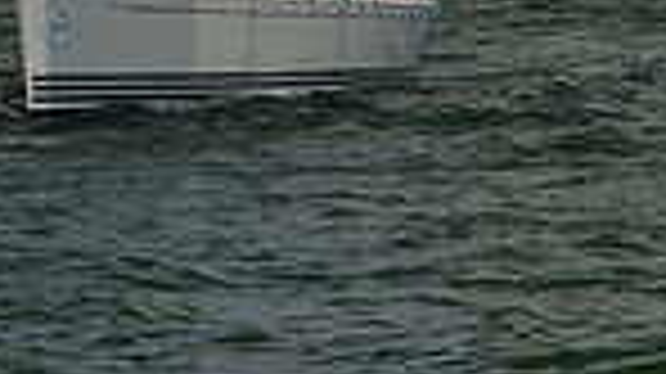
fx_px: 6247
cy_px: -838
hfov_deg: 6.1
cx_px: 52
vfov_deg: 3.3
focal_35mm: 354
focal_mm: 86
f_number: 7.1
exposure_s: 1/1000
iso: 400
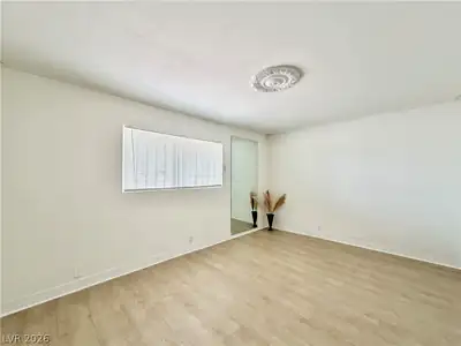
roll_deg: -0.6
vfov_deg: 85.7
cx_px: 230
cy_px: 173
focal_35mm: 14
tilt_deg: +0.8
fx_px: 186
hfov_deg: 102.1
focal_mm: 2.22
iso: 250
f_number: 2.2
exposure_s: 1/121
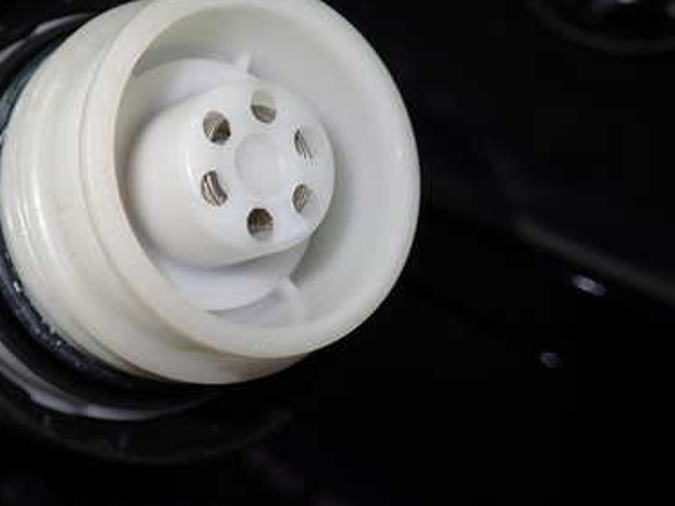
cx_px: 153
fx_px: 936
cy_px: 225
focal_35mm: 48
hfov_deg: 38.4
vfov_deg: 30.2
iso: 125
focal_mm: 5.4
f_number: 2.3
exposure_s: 1/60
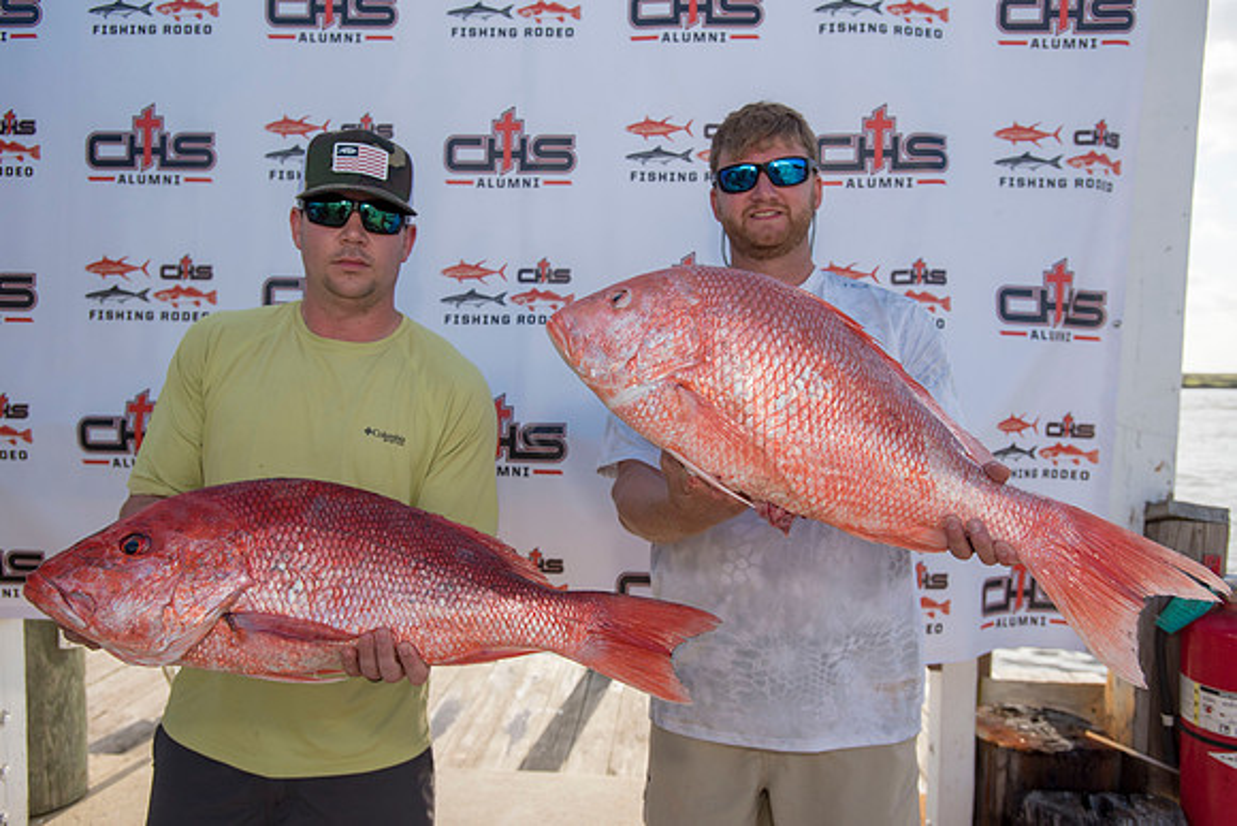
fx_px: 859
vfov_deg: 51.3
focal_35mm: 25
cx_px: 618
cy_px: 413
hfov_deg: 71.5
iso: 250
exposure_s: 1/1600
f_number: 4.5
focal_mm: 25
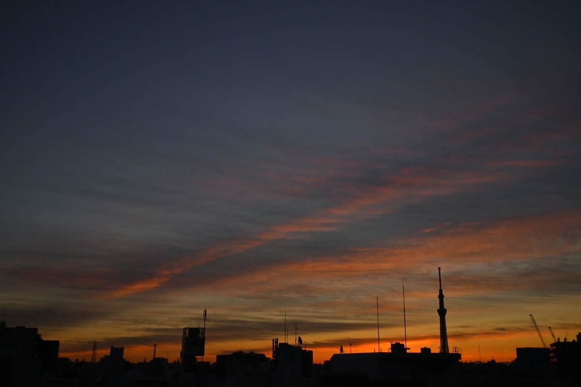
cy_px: 194
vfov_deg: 36.2
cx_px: 290
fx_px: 593
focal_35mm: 37
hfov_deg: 52.2
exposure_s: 1/640
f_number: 10
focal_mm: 24.5
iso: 320
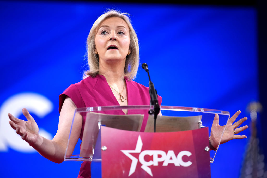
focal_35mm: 182
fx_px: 1350
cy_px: 89
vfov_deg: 7.5
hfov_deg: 11.3
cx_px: 134
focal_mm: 182
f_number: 2.8
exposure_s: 1/500
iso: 800
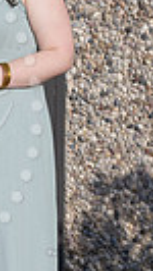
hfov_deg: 5.4
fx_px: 1605
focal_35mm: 223
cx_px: -149
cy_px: 110
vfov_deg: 9.7
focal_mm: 63
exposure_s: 1/2000
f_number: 5
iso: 320
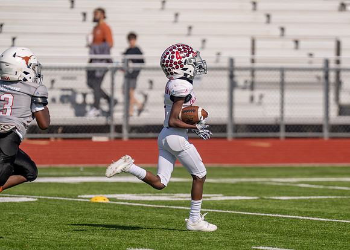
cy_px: 132
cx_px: 250
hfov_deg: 5.0
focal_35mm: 404
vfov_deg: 3.6
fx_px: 4013
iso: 160
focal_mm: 280
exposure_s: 1/3200
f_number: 4
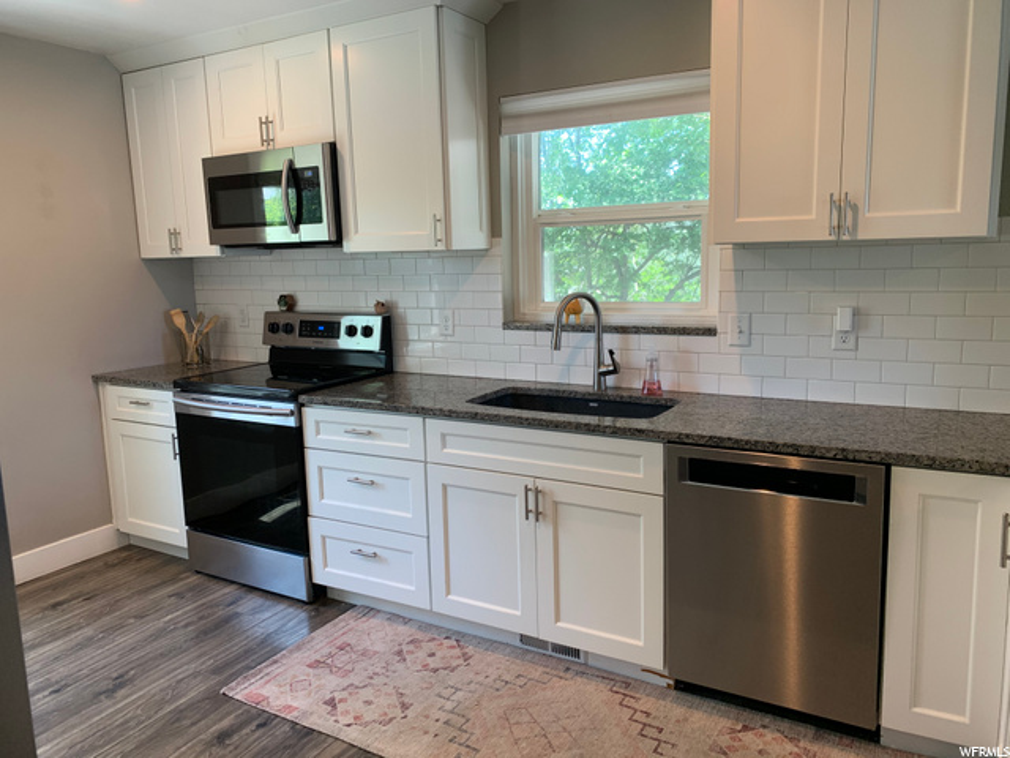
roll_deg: +0.6
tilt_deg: -6.8
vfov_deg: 53.1
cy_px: 379
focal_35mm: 26
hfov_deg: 67.3
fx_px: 759
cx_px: 505
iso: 64
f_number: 1.8
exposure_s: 1/60
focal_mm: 4.25
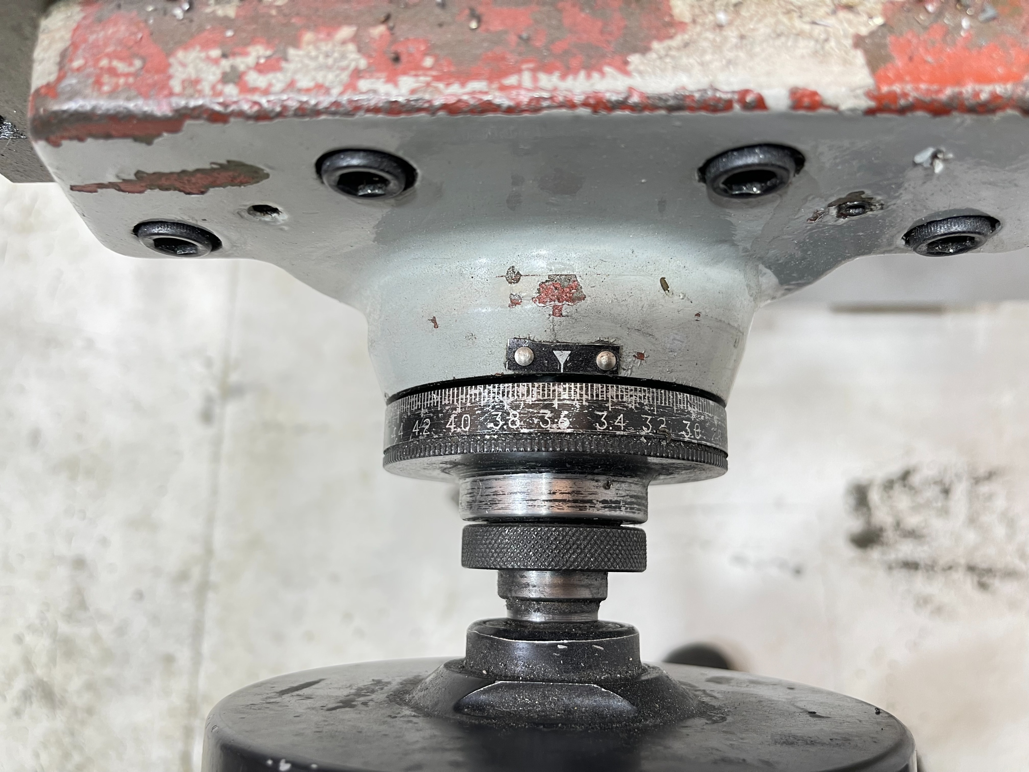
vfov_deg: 53.1
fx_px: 773
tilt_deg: -78.7
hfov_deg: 67.3
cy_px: 386
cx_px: 514
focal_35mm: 26
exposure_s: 1/50
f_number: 1.6
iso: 80
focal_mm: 5.1
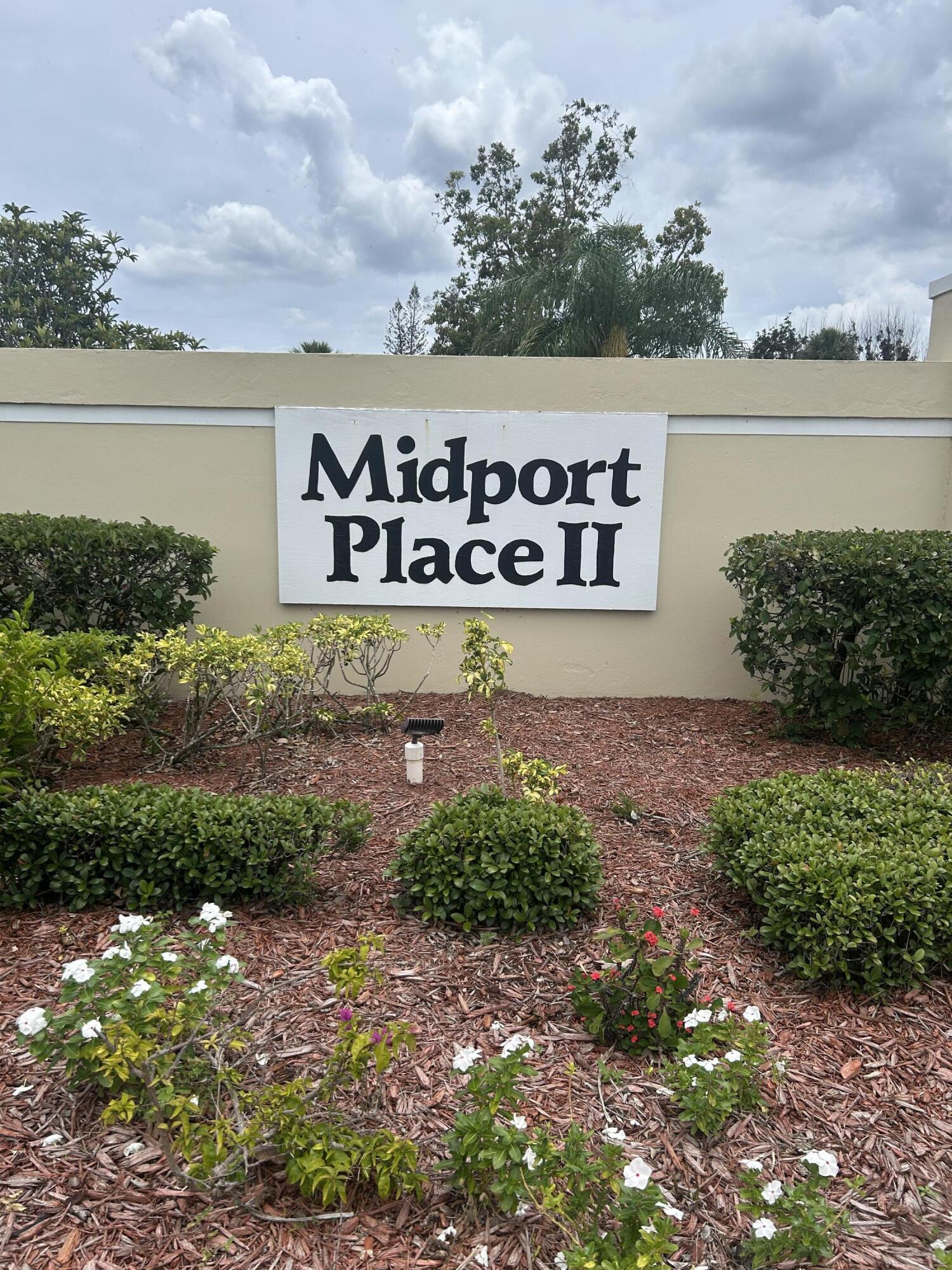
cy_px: 635
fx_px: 953
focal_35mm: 26
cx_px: 476
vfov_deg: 67.3
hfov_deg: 53.1
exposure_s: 1/5076
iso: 50
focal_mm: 5.7
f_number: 1.5
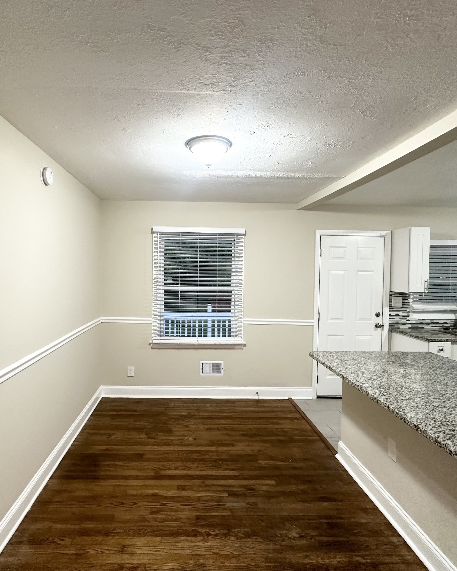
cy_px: 280
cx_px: 188
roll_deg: -0.2
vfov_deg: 83.3
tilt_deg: -0.9
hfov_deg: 70.3
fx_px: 321
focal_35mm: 19
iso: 250
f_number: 2.2
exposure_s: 1/60
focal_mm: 2.22
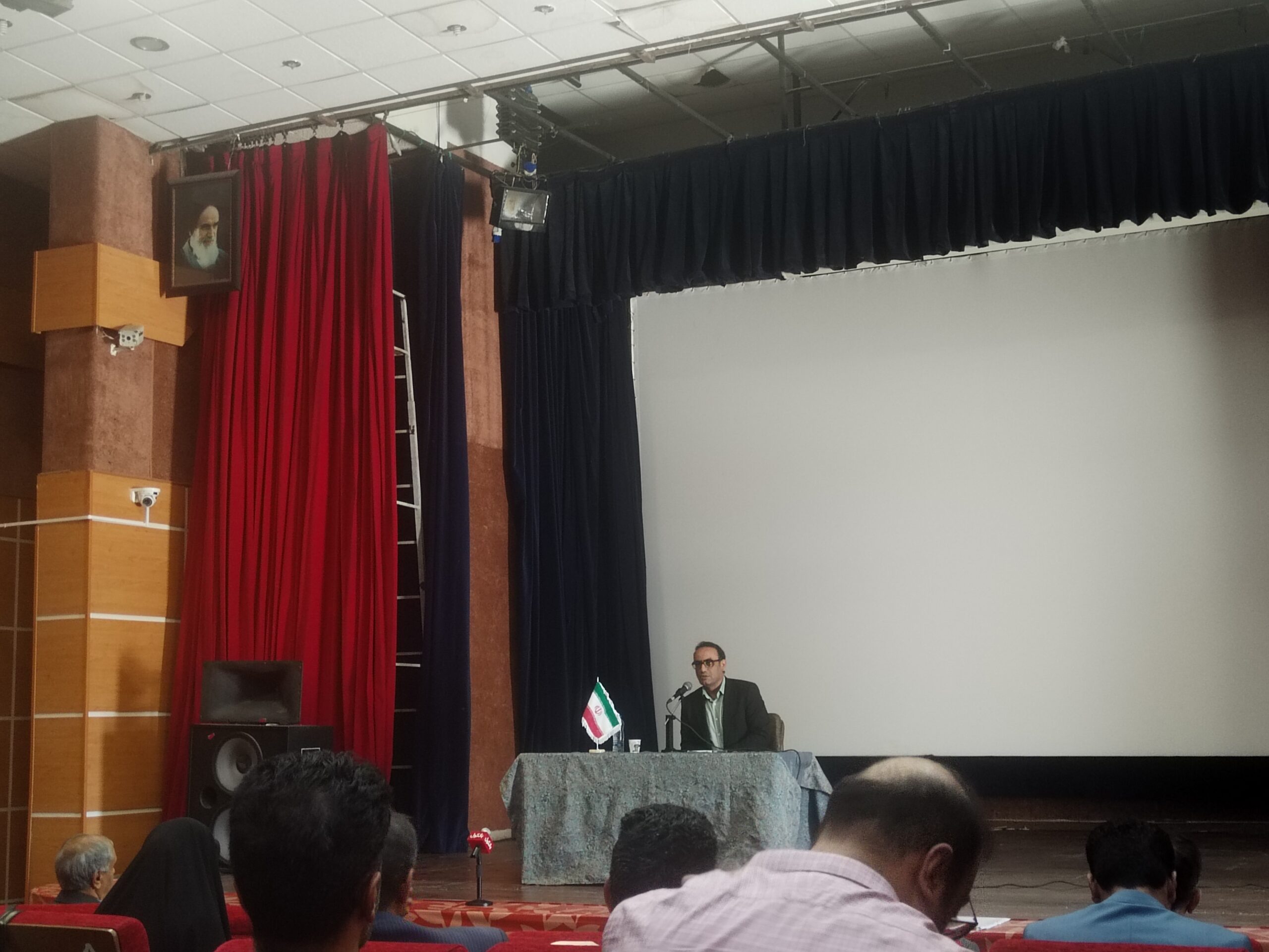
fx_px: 1870
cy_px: 476
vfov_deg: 28.6
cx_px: 634
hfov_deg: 37.5
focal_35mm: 51
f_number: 1.8
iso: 729
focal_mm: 4.75
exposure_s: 1/33.3
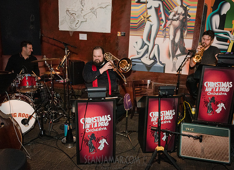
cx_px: 129
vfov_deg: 49.9
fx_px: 183
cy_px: 87
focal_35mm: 27
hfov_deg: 65.0
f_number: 2.8
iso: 4000
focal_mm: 24
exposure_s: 1/200
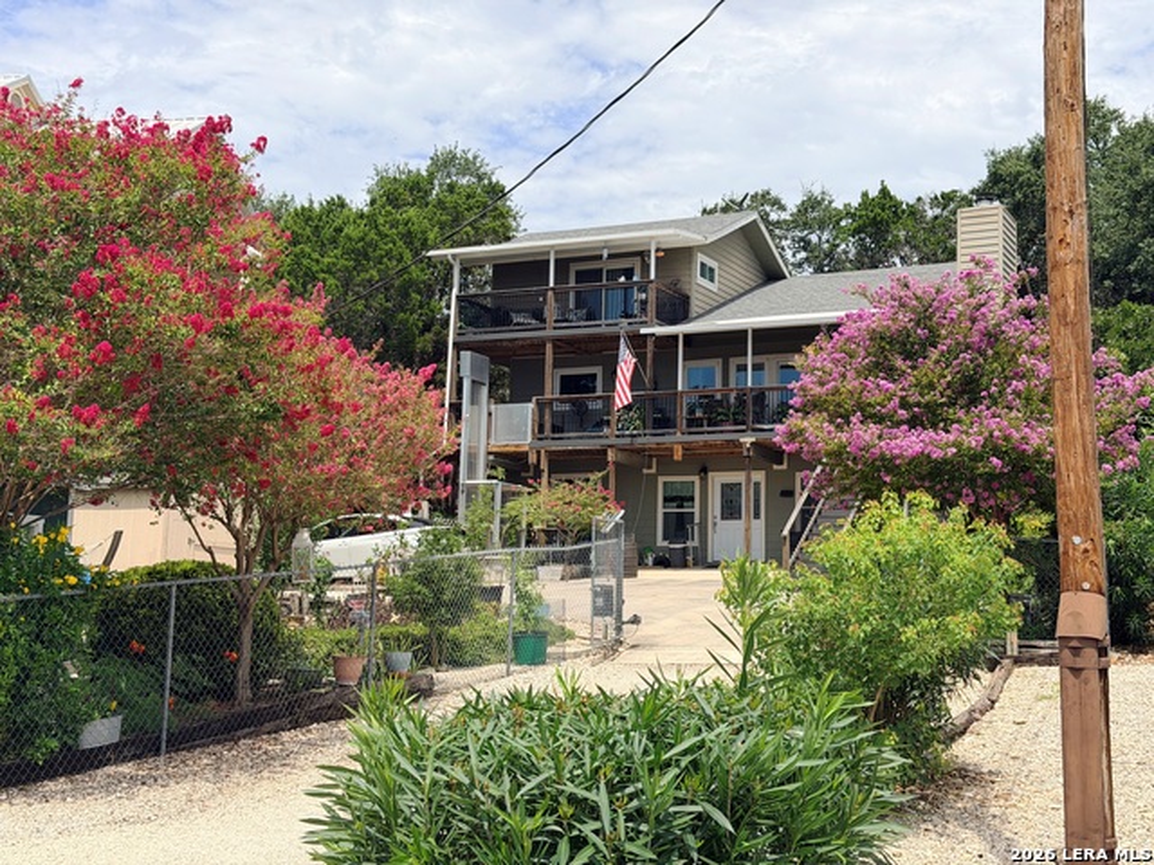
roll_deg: -1.4
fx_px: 1600
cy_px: 432
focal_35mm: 48
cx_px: 577
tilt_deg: +6.8
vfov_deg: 30.3
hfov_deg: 39.7
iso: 64
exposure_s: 1/4878
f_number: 1.78
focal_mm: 6.76
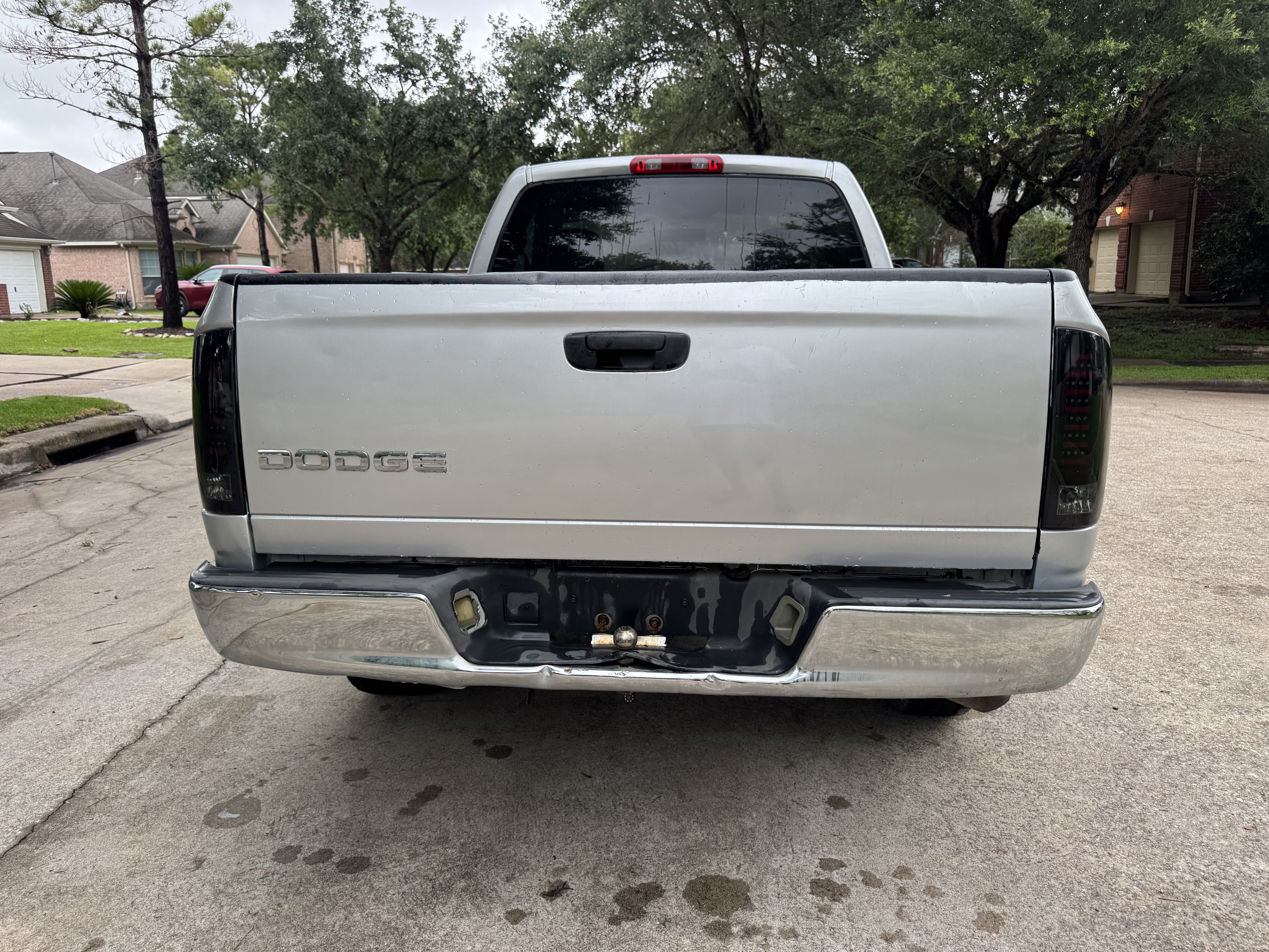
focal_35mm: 24
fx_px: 880
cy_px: 476
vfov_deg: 56.8
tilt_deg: -12.1
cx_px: 634
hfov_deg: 71.6
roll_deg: +1.4
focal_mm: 6.76
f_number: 1.78
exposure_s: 1/121
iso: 80
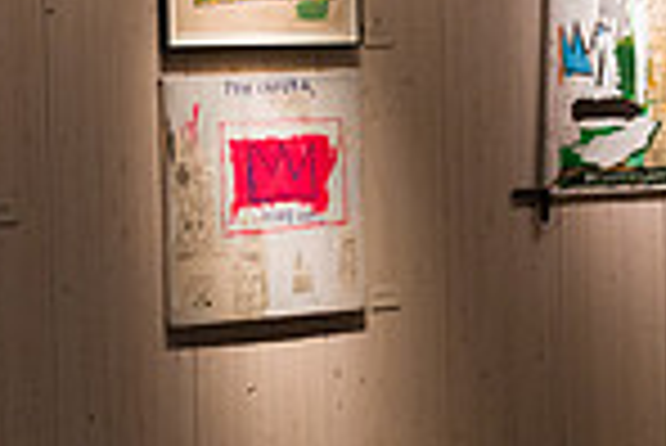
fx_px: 1741
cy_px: 203
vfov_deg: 14.6
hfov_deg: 19.4
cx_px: -274
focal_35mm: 94
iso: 3200
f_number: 3.2
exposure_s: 1/500
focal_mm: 24
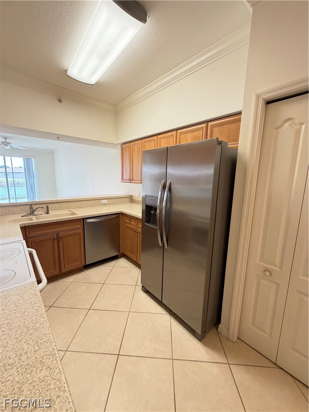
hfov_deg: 85.7
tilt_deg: -10.0
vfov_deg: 102.1
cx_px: 154
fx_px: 167
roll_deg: -1.8
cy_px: 206
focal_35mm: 14
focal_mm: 2.22
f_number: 2.2
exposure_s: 1/60
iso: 250
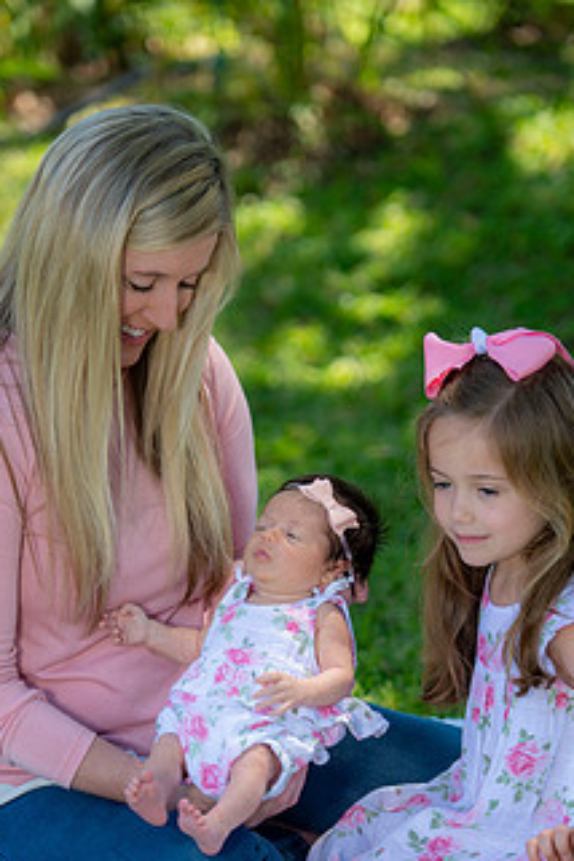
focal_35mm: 171
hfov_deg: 8.0
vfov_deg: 12.0
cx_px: 235
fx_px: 4089
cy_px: 582
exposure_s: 1/250
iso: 100
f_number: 2.8
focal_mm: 122
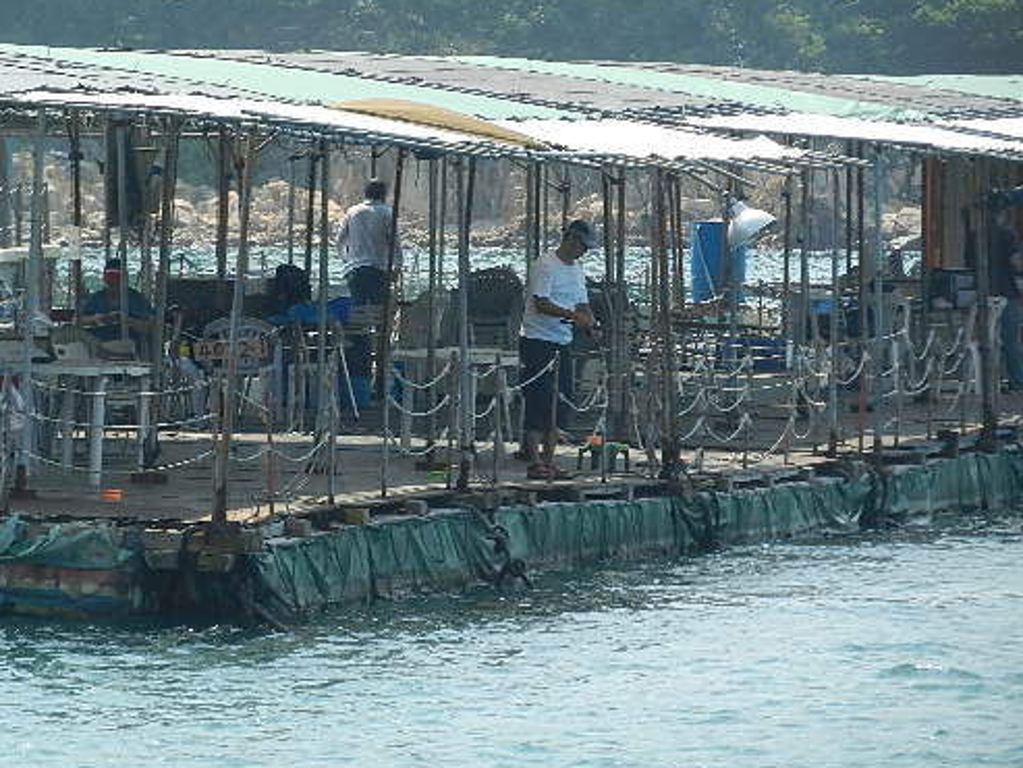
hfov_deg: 6.1
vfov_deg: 4.5
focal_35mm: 327
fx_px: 9666
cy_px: 276
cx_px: 361
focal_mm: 45.3
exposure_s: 1/500
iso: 160
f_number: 5.3
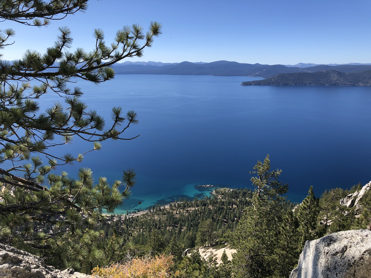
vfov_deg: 49.7
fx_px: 300
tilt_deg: -15.4
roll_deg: +0.2
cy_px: 139
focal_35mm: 28
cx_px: 186
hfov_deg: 63.4
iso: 20
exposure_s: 1/1600
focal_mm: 4
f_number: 1.8
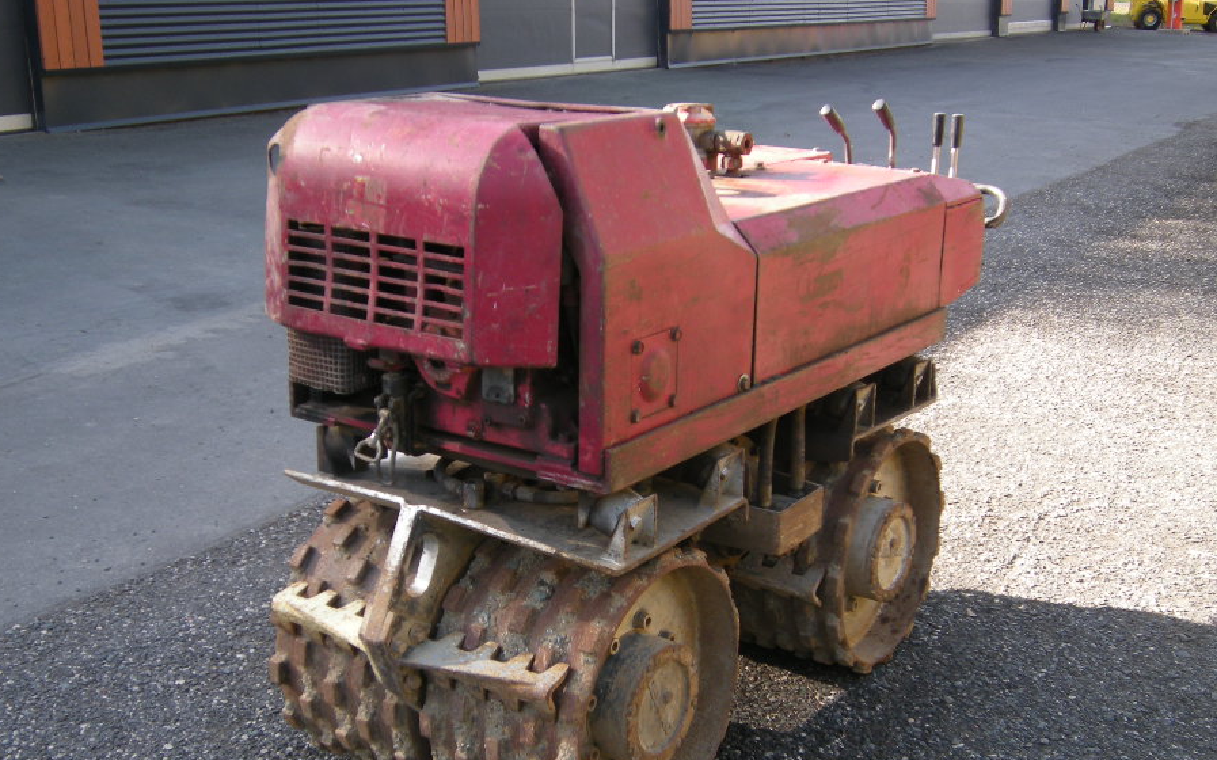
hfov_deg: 43.5
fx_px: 1525
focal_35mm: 46
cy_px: 514
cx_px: 611
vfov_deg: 27.8
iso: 64
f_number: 3.2
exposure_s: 1/91
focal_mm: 6.3
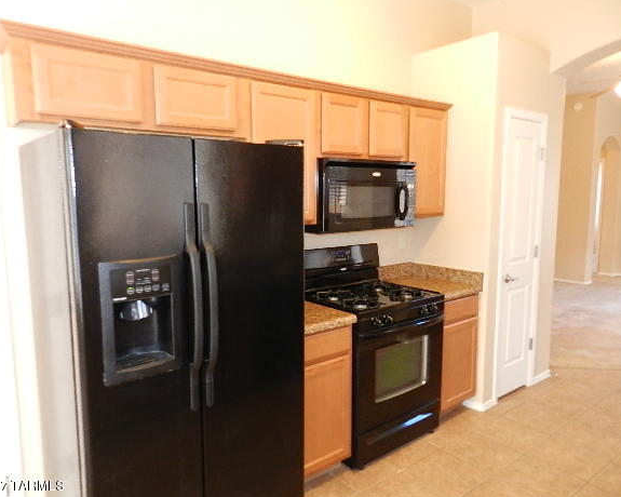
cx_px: 308
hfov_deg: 68.1
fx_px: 459
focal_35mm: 25
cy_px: 248
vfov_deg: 56.8
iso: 400
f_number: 3.4
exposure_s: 1/15
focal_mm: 4
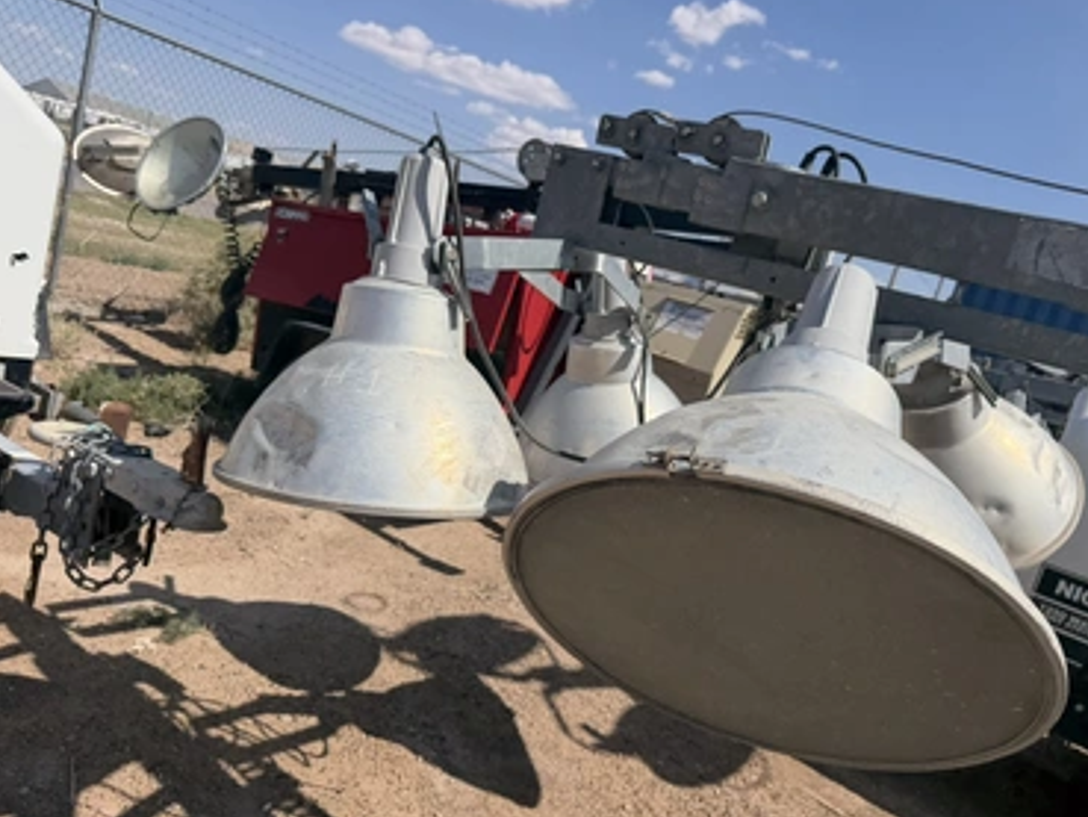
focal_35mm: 26
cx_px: 560
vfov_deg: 53.1
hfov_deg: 67.3
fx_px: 817
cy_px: 425
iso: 80
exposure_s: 1/9091
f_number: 1.78
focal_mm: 6.76
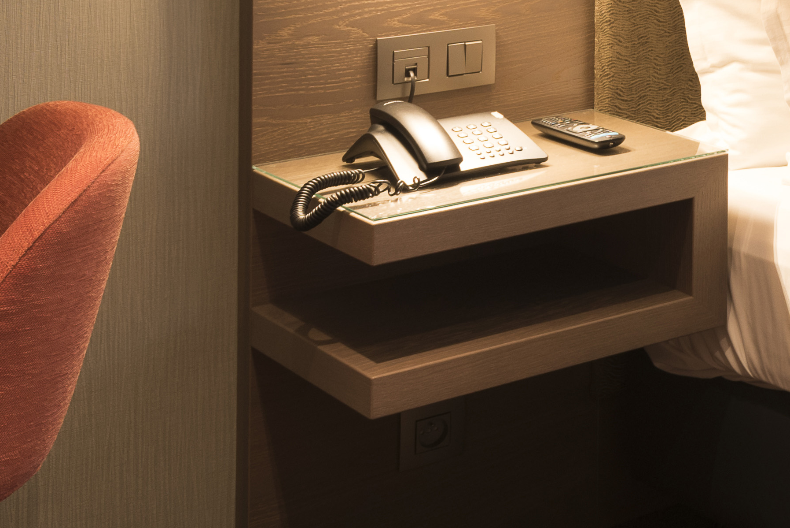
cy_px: -284
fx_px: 1800
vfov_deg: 15.3
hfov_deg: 19.1
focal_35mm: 82
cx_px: 1402
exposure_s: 1.6
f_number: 8
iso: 100
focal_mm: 20
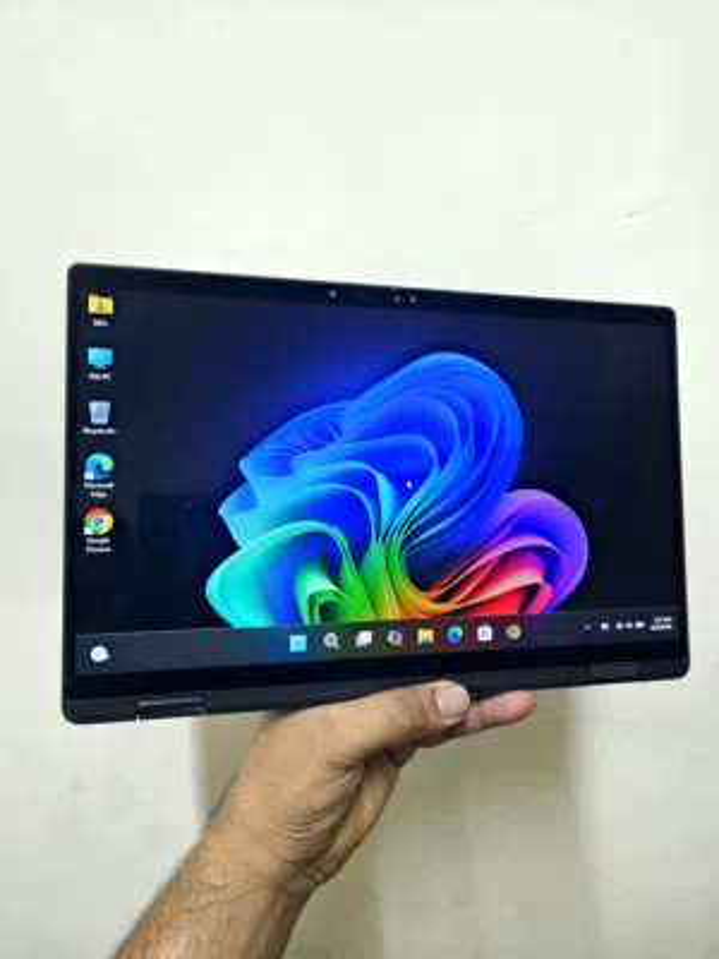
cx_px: 360
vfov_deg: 73.9
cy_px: 480
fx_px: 637
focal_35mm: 23
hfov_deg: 58.9
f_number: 1.7
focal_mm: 6.3
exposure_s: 1/100
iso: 800
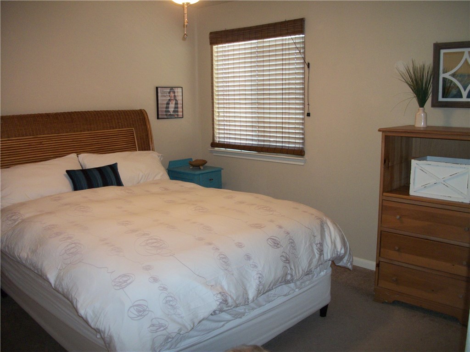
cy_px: 176
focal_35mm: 32
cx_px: 235
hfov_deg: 56.8
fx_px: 434
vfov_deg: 44.2
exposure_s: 1/30
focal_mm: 5.7
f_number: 2.9
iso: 160
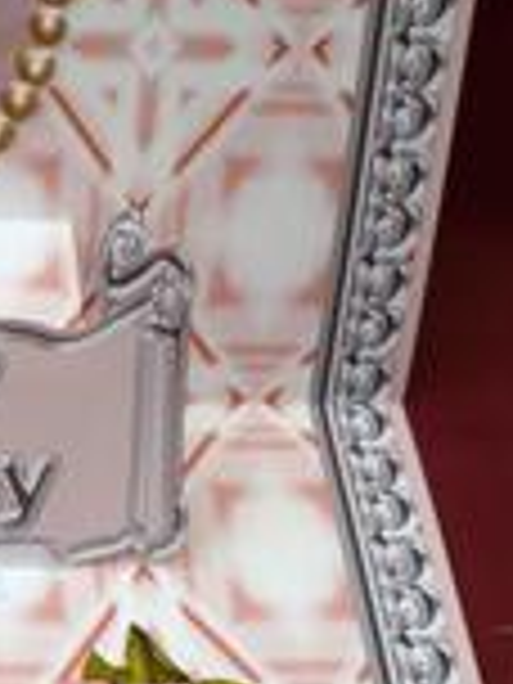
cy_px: 338
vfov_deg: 22.8
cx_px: -133
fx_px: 1699
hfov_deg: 16.3
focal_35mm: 86
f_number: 3.3
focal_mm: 5.2
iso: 80
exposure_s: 1/100
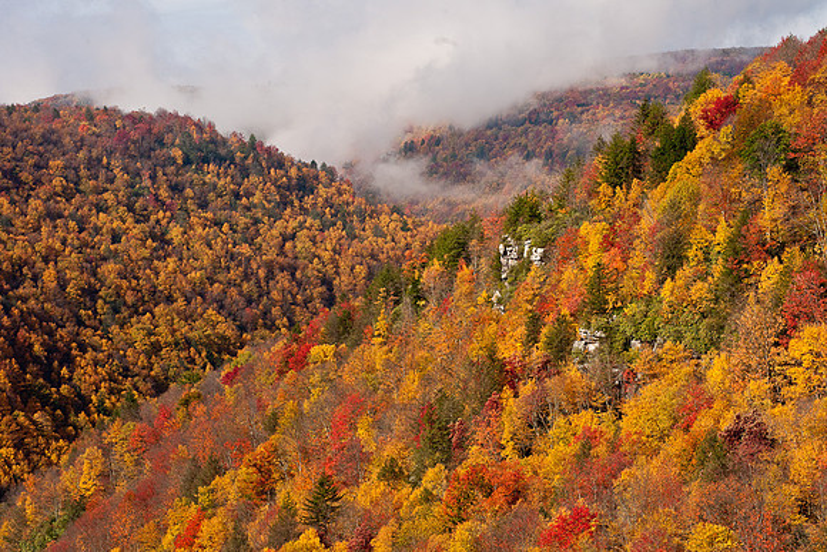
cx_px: 414
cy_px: 276
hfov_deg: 17.1
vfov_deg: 11.4
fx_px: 2757
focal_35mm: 120
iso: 100
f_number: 16
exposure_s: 1/80
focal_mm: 120
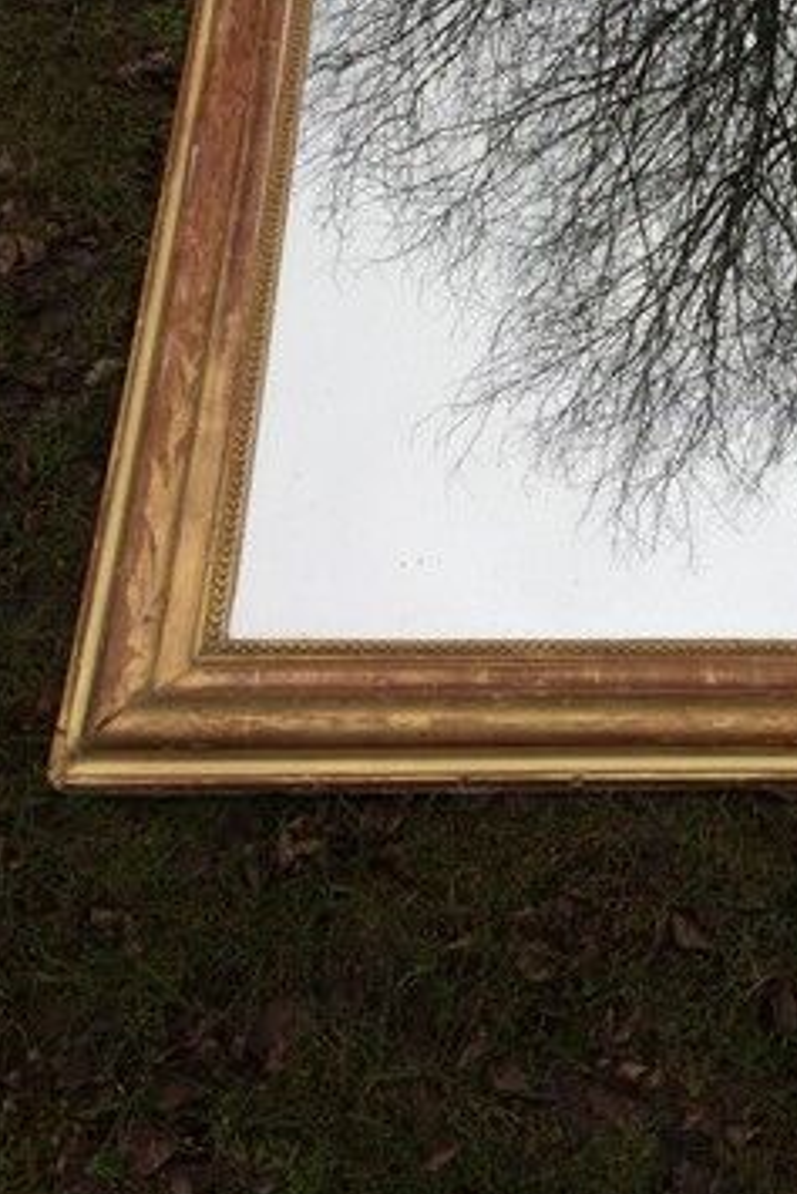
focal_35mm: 51
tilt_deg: -55.6
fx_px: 1692
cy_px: 212
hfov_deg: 25.8
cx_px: 689
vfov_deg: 37.3
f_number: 2.2
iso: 32
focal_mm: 4.15
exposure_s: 1/1001
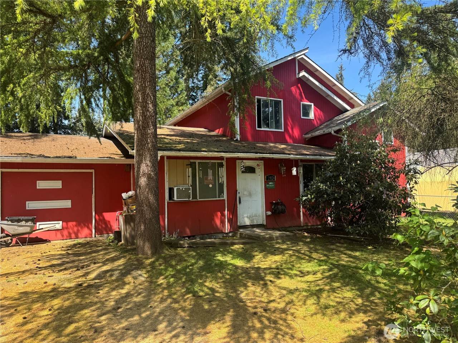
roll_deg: +1.4
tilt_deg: +2.4
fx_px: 318
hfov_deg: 71.6
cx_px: 229
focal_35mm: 24
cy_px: 172
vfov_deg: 56.8
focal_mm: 6.76
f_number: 1.78
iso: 80
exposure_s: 1/832
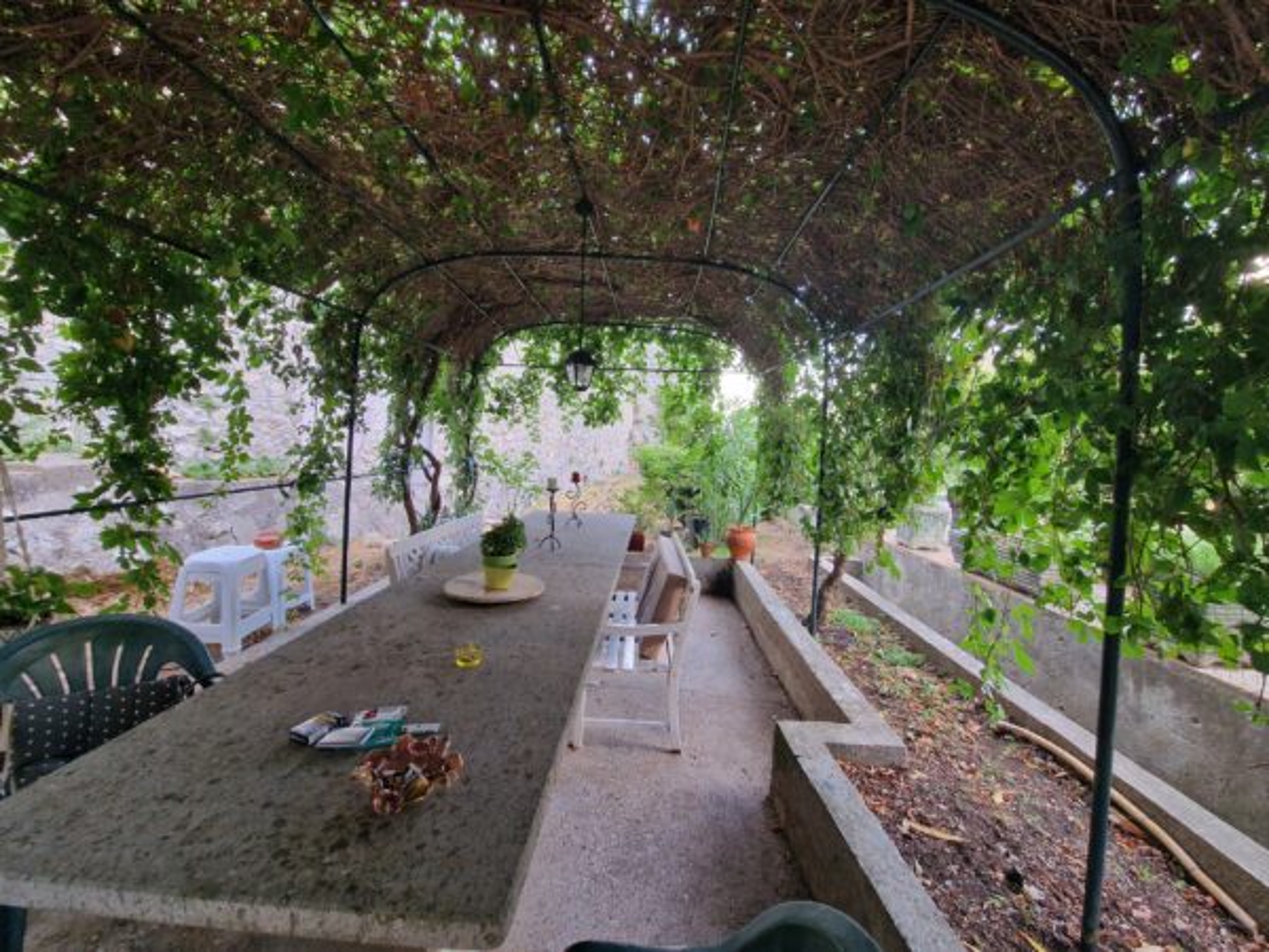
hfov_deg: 106.2
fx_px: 477
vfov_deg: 89.9
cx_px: 634
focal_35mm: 13
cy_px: 476
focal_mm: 2.2
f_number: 2.2
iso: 125
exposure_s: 1/50
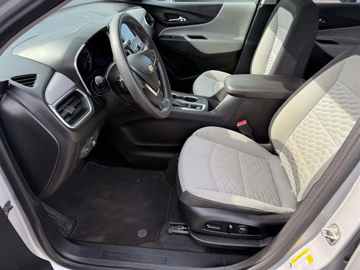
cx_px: 180
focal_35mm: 24
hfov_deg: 71.6
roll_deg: -1.8
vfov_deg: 56.8
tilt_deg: -33.7
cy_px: 135
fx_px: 250
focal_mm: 6.76
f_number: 1.78
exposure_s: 1/435
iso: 80
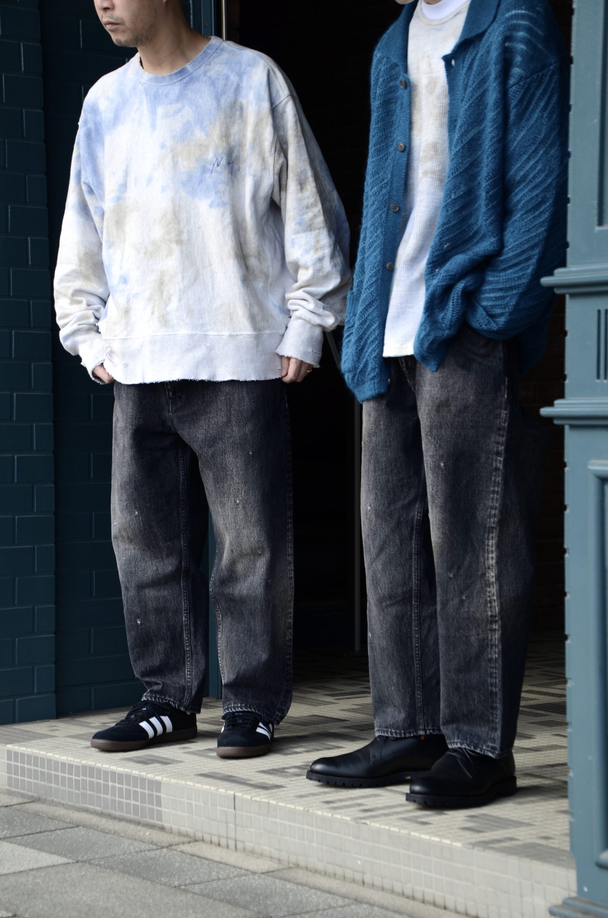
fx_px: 2366
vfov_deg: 22.0
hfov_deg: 14.6
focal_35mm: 93
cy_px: 459
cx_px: 304
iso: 125
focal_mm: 62
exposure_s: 1/320
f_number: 5
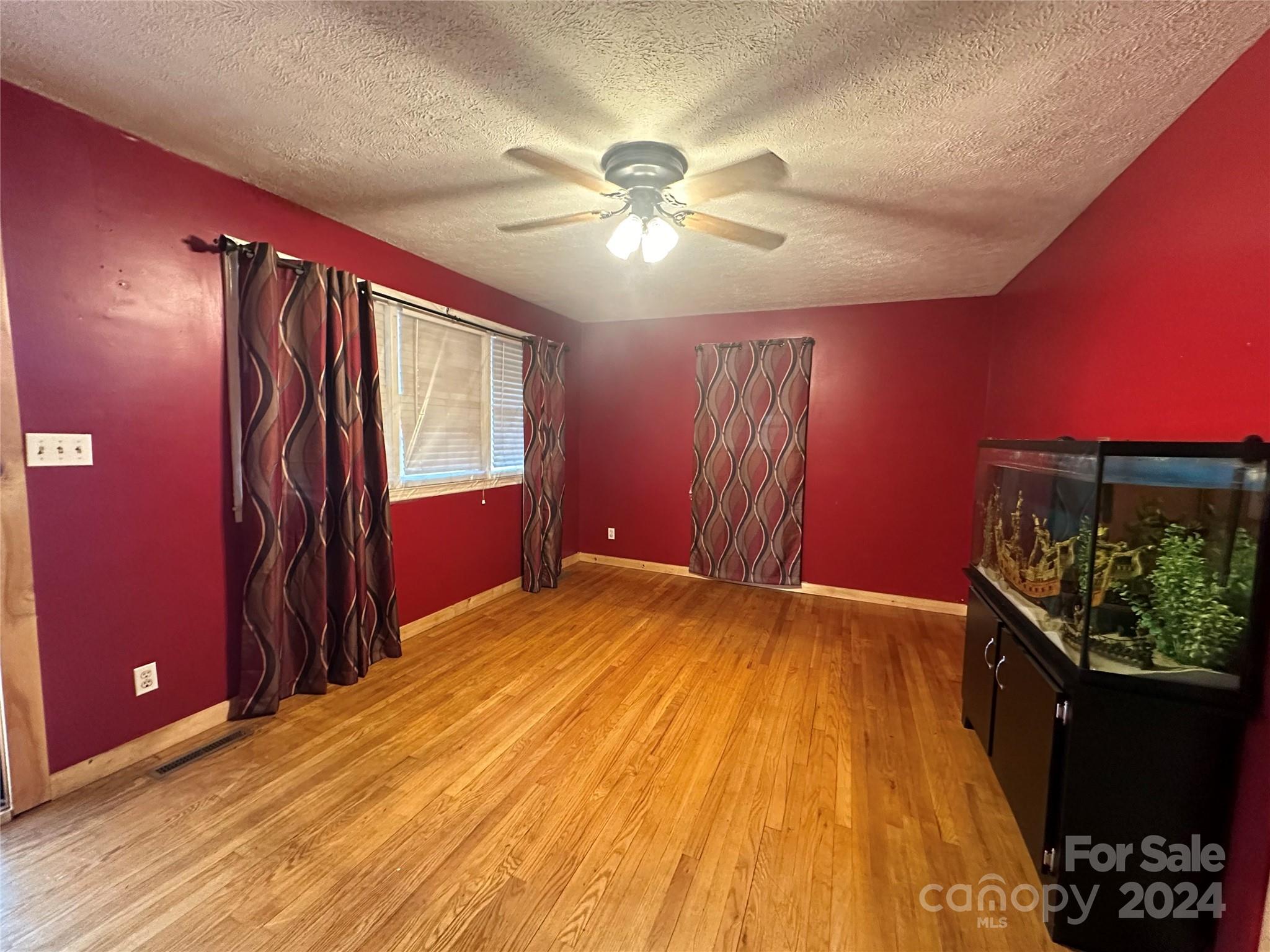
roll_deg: -0.2
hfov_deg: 102.1
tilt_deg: -4.2
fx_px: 514
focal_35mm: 14
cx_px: 635
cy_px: 476
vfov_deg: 85.7
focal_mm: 2.22
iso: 800
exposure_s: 1/60
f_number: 2.2
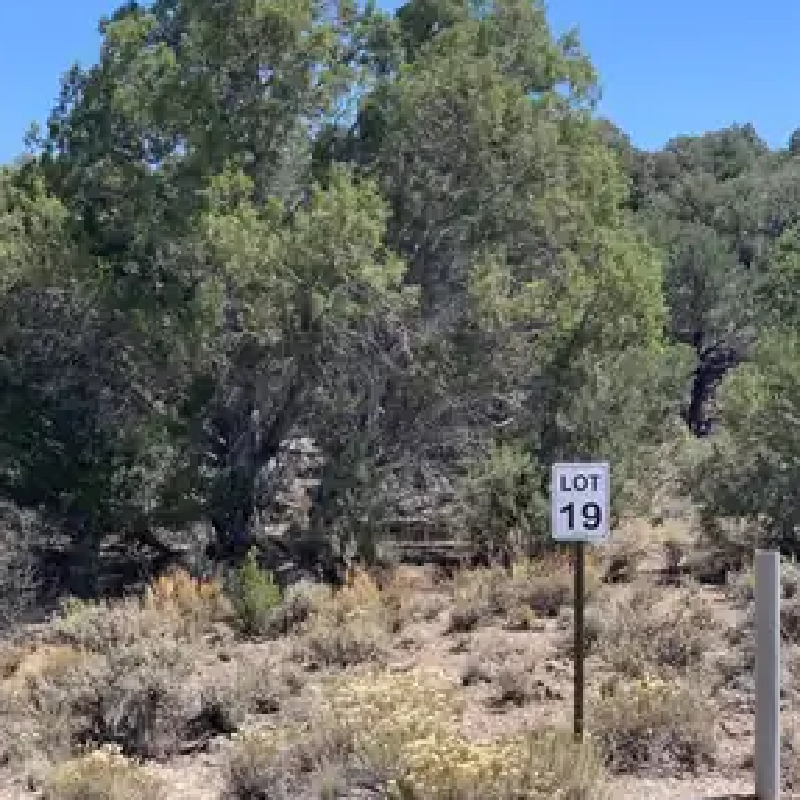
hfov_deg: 26.9
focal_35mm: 64
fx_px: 1673
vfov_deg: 26.8
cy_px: 332
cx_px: 407
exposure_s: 1/727
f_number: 2.4
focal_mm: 6
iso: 16
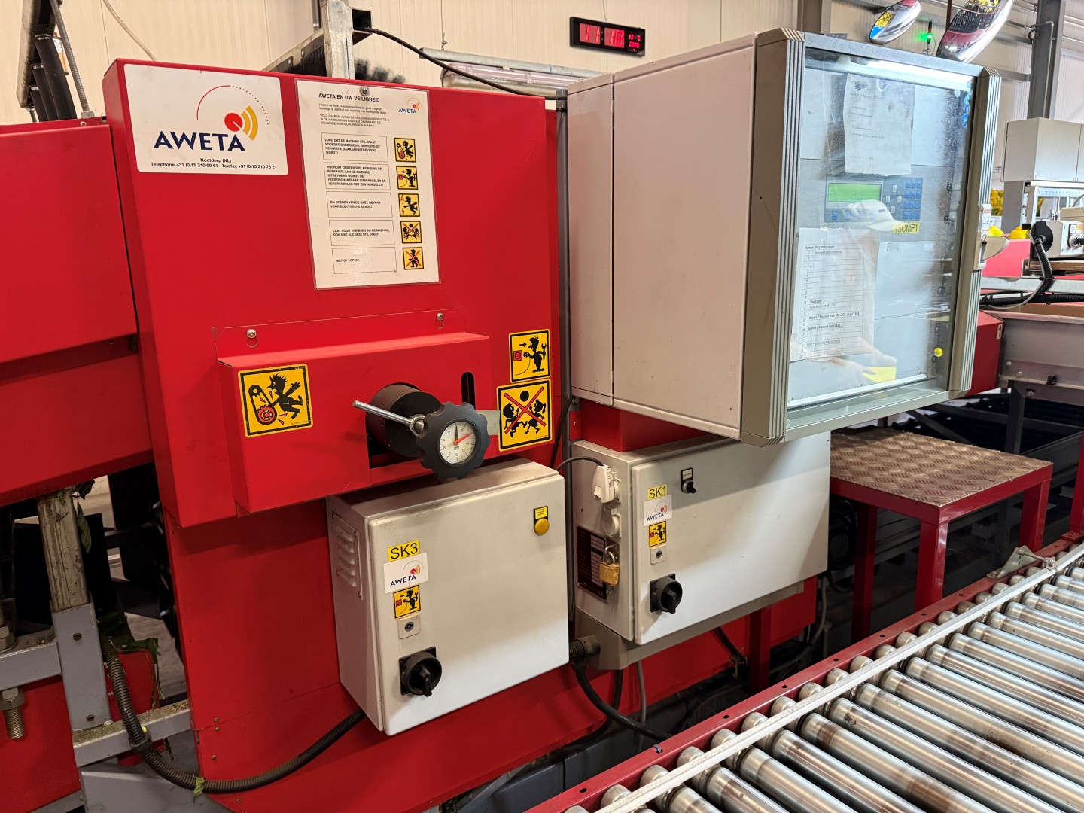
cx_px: 542
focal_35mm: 24
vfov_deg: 56.8
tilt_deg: -11.3
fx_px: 752
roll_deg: +1.1
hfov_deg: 71.6
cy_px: 406
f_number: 1.78
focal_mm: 6.76
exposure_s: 1/50
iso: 500
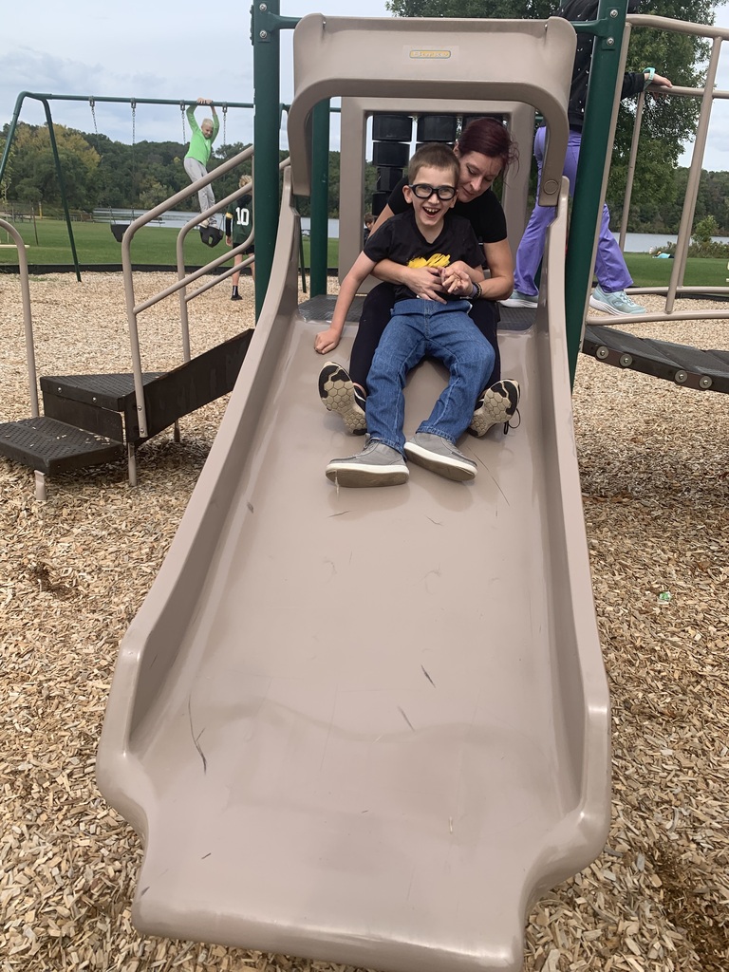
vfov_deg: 67.3
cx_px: 364
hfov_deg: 53.1
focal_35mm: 26
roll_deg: -1.5
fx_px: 730
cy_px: 486
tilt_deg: -17.2
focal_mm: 4.25
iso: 25
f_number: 1.8
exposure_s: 1/1387
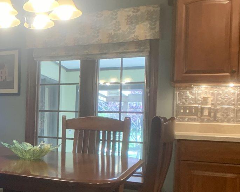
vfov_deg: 20.1
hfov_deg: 23.1
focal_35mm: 76
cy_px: 122
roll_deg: -1.4
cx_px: -45
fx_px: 540
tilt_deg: -0.6
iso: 200
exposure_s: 1/60
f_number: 1.8
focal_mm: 4.25
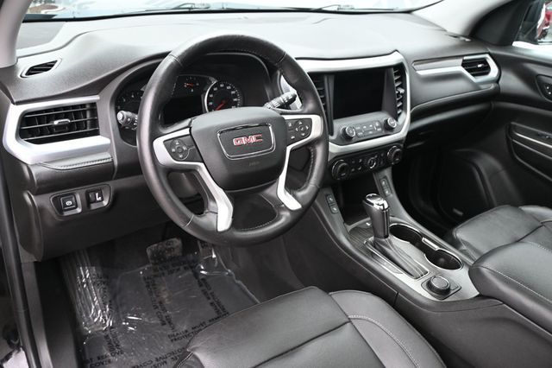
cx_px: 276
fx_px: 460
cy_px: 184
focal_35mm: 30
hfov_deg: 62.0
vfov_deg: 43.6
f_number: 3.8
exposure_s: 1/125
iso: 640
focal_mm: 20
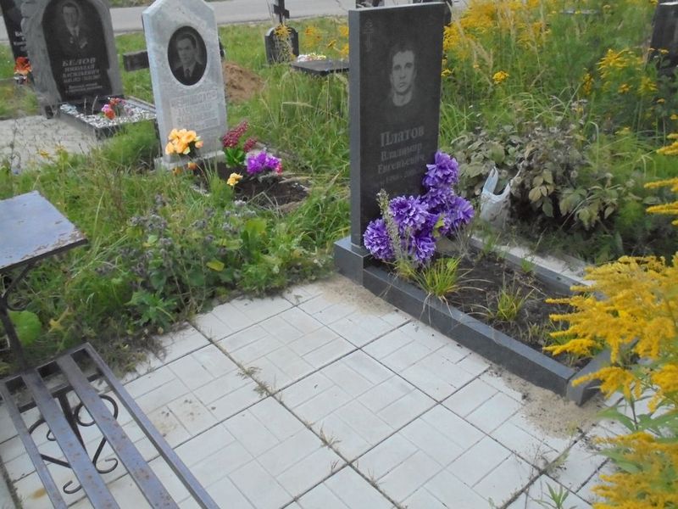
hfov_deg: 61.7
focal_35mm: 29
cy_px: 254
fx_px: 568
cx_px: 339
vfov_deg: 48.2
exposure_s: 1/125
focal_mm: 5.3
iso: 640
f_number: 3.7
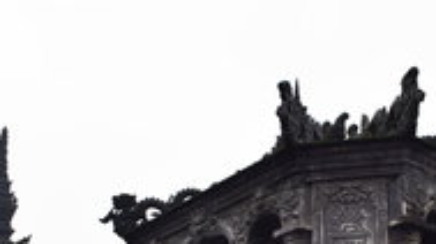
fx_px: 693
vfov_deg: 18.8
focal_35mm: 60
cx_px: 258
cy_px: 300
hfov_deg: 34.8
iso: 400
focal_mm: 18
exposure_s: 1/80
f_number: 8
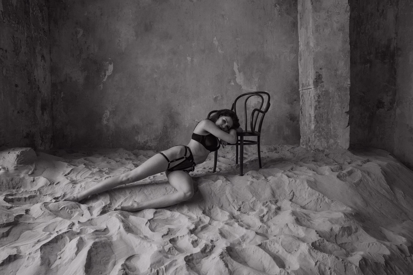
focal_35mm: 26
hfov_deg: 69.4
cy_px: 138
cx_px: 206
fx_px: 298
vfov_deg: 49.6
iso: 500
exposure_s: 1/125
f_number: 5
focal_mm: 26
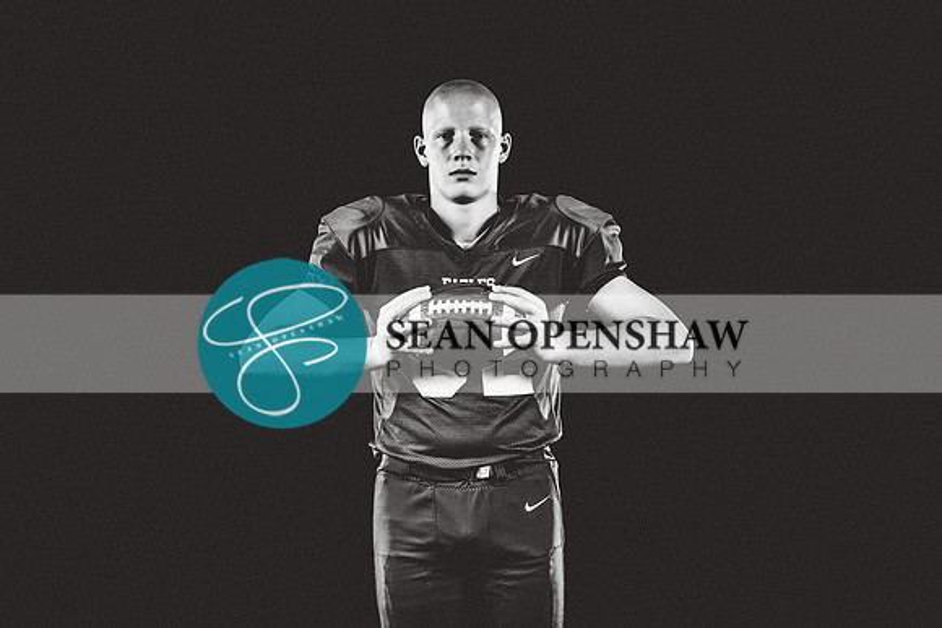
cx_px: 471
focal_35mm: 126
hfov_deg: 16.3
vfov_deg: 10.9
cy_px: 314
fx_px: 3298
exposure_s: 1/125
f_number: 2.8
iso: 200
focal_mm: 126
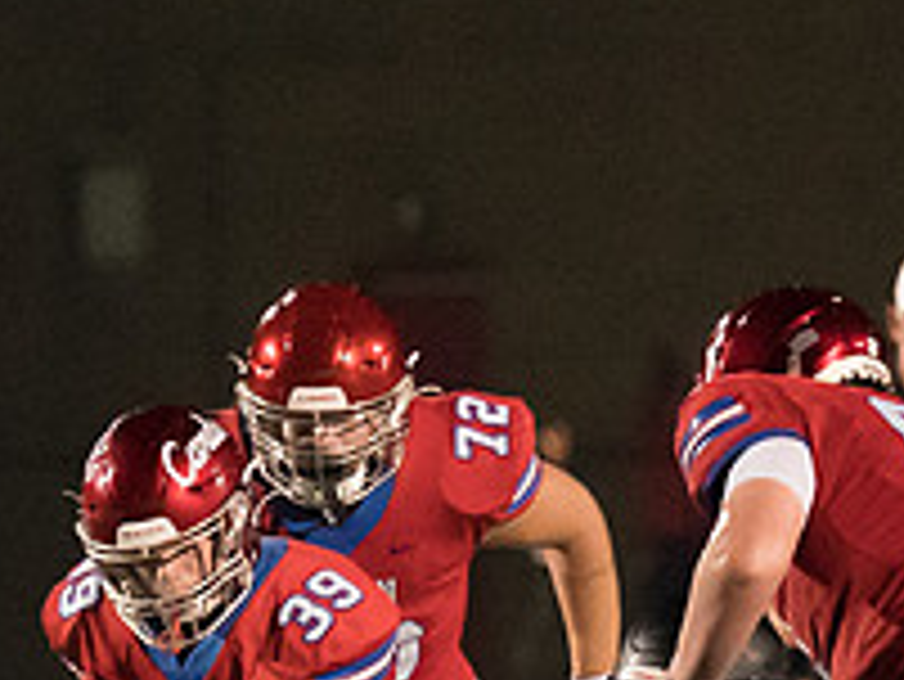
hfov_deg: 1.8
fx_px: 29345
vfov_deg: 1.3
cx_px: 248
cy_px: 799
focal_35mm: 1123
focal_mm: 200
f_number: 2.8
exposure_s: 1/1250
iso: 12800
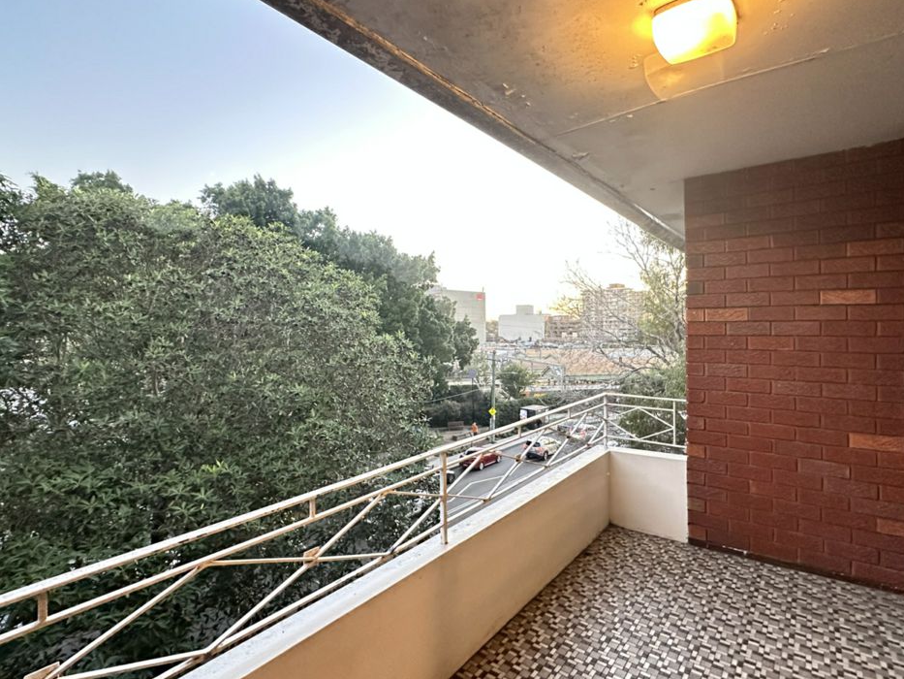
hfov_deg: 87.7
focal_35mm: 18
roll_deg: -0.1
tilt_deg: +0.0
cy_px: 325
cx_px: 472
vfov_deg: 71.6
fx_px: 470
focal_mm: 2.22
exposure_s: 1/50
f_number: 2.2
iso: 400
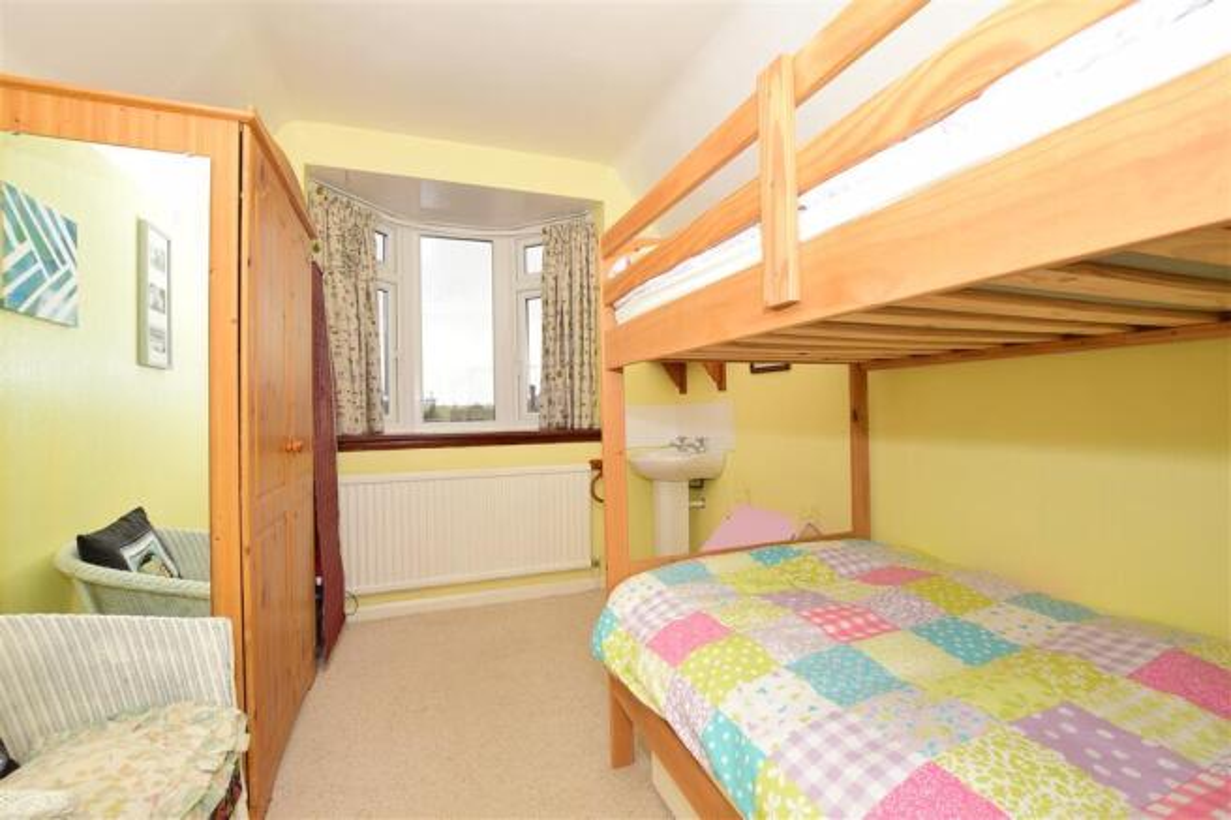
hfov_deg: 100.4
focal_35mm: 15
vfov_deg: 77.3
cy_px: 410
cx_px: 616
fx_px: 513
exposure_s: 1/200
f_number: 8
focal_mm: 10
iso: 400
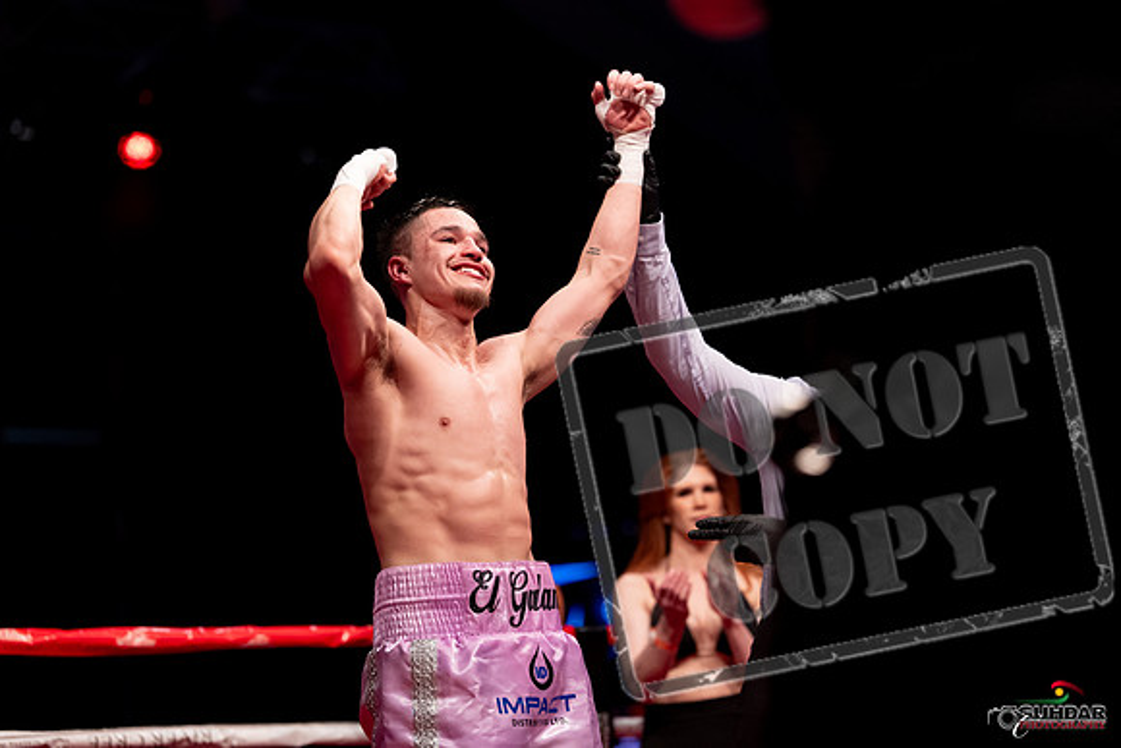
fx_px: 2865
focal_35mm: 92
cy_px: 374
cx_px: 560
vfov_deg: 14.9
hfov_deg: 22.1
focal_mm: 92
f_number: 2.5
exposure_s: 1/1000
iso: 4000
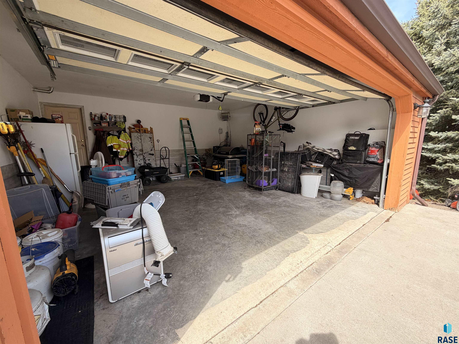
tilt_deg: -8.2
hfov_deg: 102.1
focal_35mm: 14
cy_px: 172
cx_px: 230
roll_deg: +1.1
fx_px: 186
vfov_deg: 85.7
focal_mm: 2.22
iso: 50
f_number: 2.2
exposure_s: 1/372
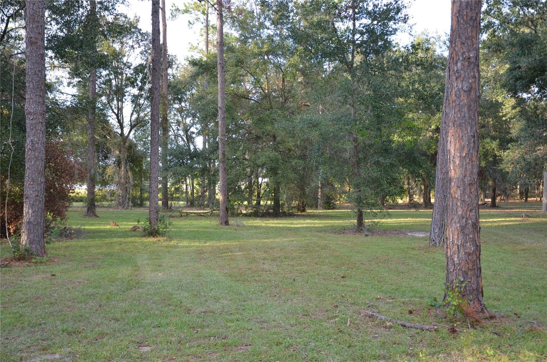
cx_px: 274
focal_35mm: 42
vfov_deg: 31.7
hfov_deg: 46.5
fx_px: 637
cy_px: 181
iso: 100
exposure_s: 1/50
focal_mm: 28
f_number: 4
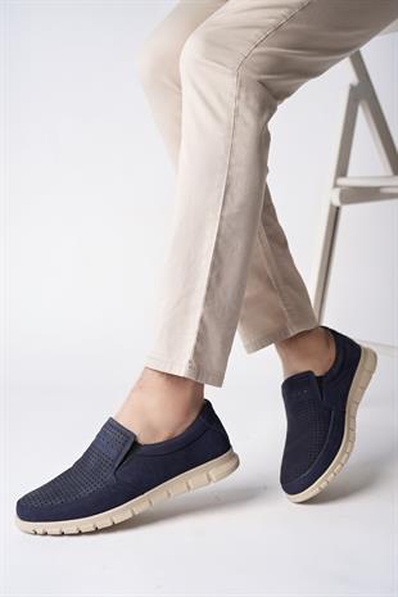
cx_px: 199
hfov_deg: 27.0
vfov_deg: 39.6
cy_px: 298
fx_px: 829
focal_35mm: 50
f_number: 4
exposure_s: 1/320
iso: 250
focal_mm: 50
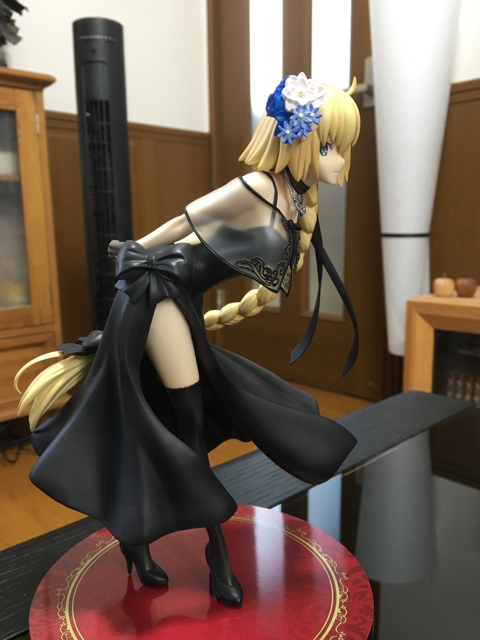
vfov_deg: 61.7
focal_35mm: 29
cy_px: 320
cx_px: 240
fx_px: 536
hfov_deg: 48.2
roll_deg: +1.1
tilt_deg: -7.6
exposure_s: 1/15
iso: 50
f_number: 2.2
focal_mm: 4.15
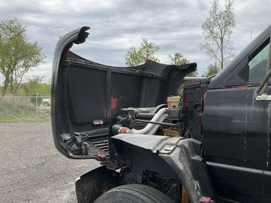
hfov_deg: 61.7
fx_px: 227
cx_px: 136
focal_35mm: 29
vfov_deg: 48.2
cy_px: 102
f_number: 1.8
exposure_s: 1/869
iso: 25
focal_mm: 3
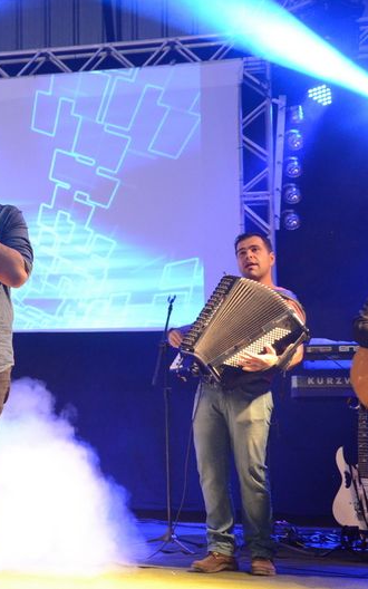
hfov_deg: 17.0
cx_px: -51
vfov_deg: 27.8
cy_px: 294
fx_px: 1187
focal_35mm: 74
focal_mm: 32
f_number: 4.2
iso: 3200
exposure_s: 1/50
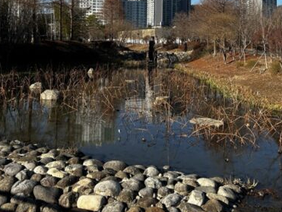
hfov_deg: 38.9
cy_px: 30
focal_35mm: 49
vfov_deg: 28.8
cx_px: 149
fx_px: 400
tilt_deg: +2.3
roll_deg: -0.5
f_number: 1.5
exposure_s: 1/3257
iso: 50
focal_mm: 5.7
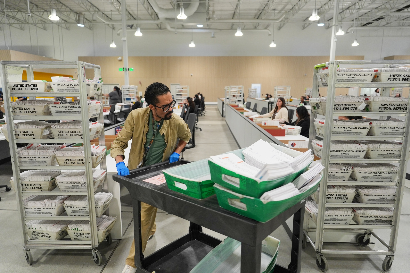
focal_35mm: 24
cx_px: 205
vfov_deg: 53.1
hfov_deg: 73.7
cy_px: 136
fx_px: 273
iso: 800
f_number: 2.8
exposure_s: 1/250
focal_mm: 24
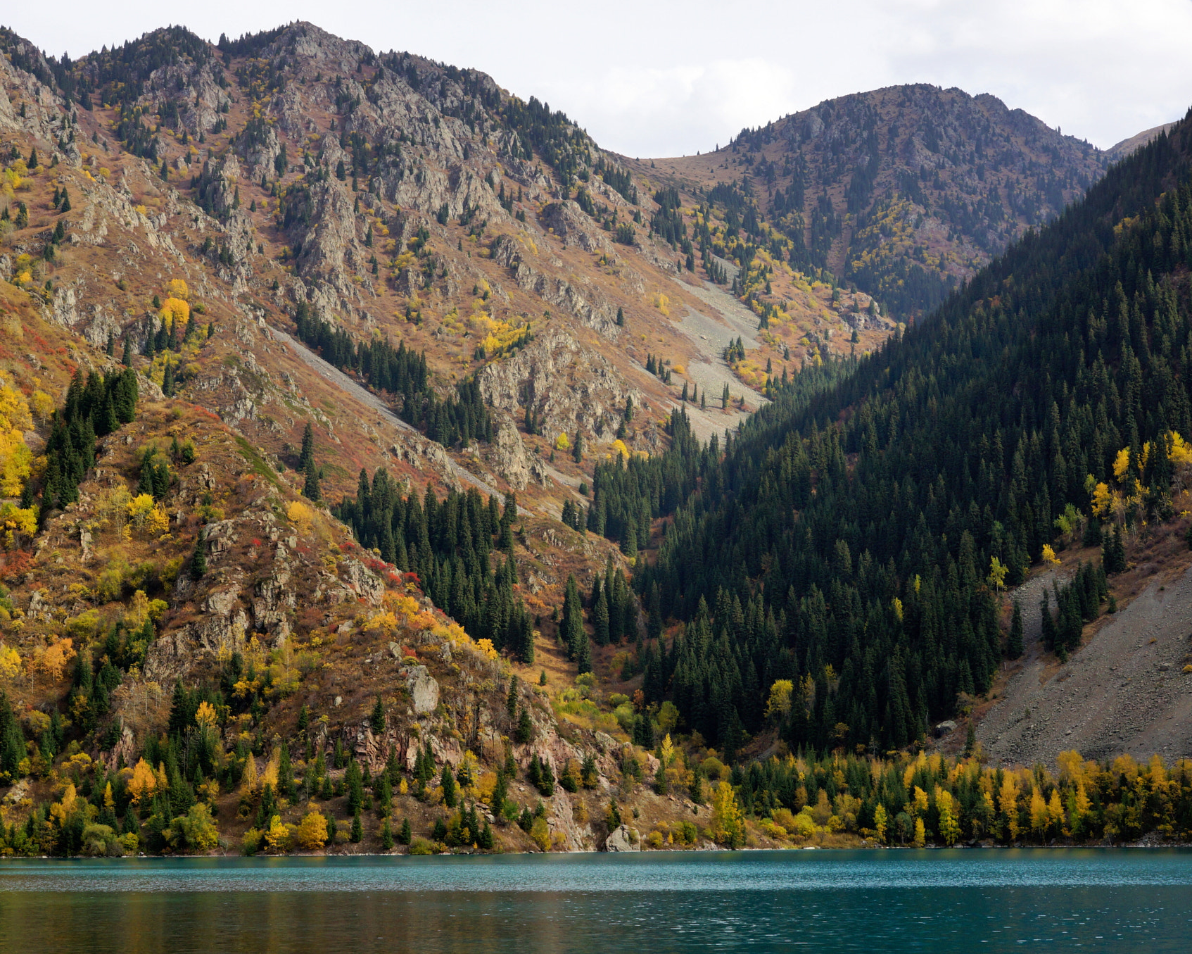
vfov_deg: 25.6
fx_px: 2101
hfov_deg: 31.7
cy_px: 479
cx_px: 552
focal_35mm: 60
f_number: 8
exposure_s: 1/250
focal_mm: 35
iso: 100
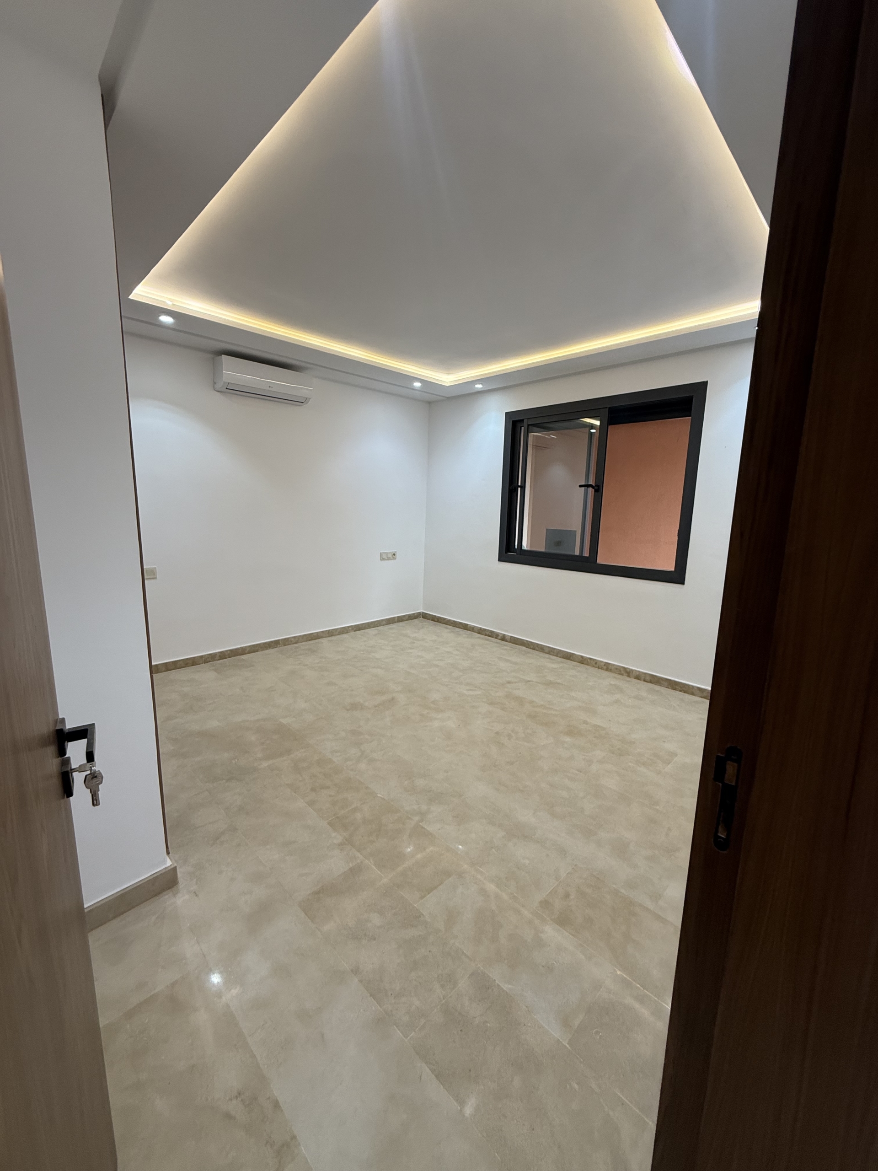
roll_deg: -3.0
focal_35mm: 14
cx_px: 439
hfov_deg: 85.7
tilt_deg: -11.8
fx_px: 473
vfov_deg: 102.1
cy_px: 586
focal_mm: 2.22
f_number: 2.2
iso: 100
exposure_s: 1/100
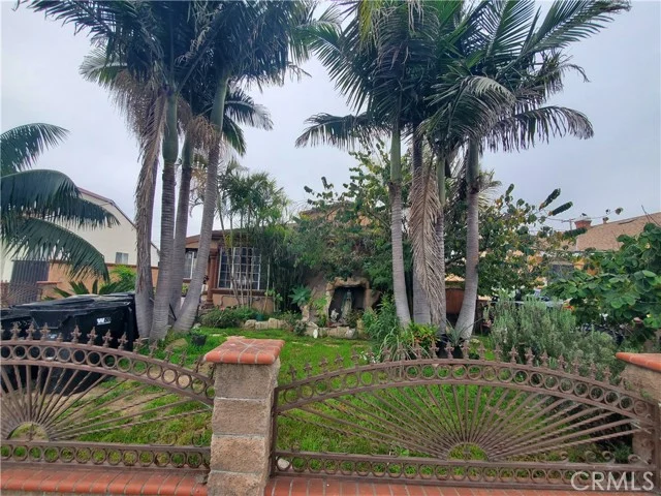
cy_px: 248
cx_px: 330
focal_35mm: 13
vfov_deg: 89.9
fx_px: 248
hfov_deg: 106.2
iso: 50
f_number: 2.2
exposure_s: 1/407
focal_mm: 1.8
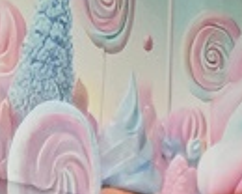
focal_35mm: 124
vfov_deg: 10.9
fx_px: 888
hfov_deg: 15.5
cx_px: 173
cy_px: 435
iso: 200
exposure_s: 1/120
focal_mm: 5.4
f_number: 1.8
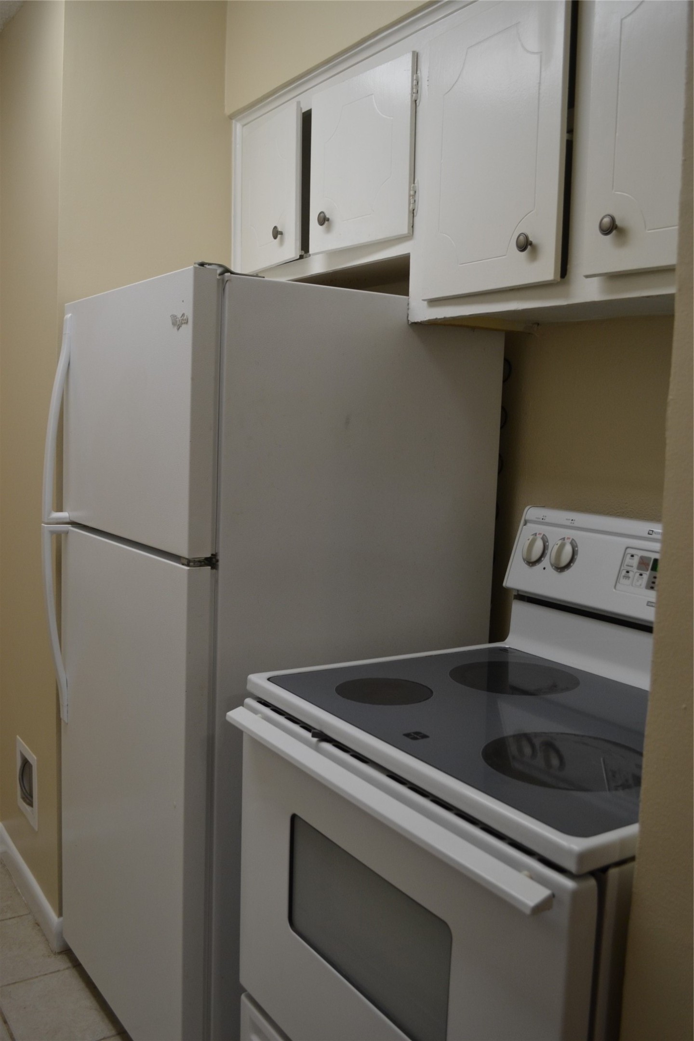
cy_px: 520
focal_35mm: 33
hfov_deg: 40.0
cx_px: 347
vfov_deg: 57.2
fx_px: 954
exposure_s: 1/80
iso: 400
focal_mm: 22
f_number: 4.5
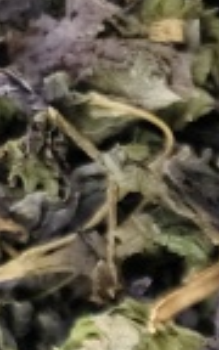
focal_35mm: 135
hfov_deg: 8.1
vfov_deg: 13.7
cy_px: 644
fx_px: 1289
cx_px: 689
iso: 6411
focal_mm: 5.56
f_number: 1.88
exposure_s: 1/183
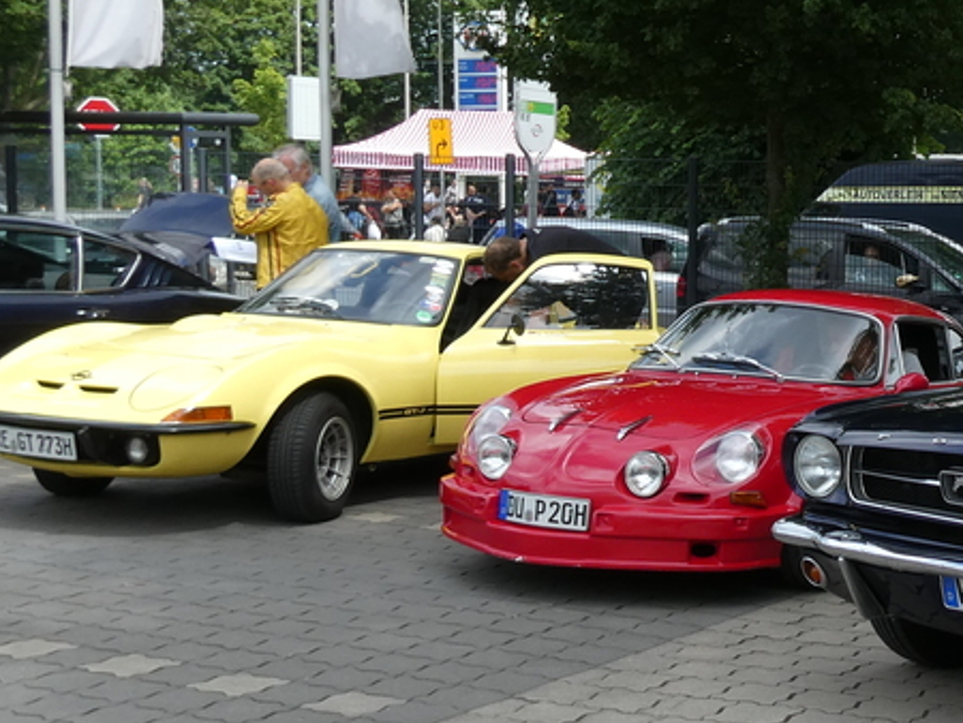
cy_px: 394
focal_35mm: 64
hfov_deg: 28.7
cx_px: 927
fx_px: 1781
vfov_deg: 22.9
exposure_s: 1/640
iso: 80
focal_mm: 4.3
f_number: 3.3
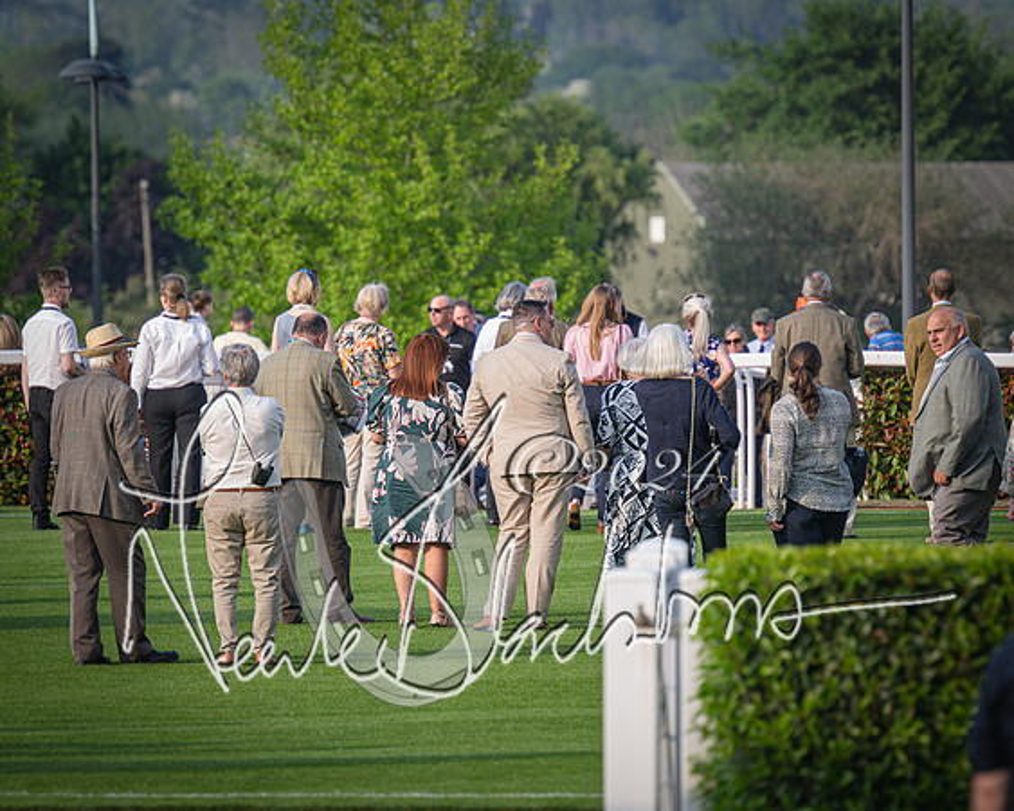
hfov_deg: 5.4
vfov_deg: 4.3
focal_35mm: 361
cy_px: 409
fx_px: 10840
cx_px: 515
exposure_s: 1/1250
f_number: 4
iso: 400
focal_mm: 210
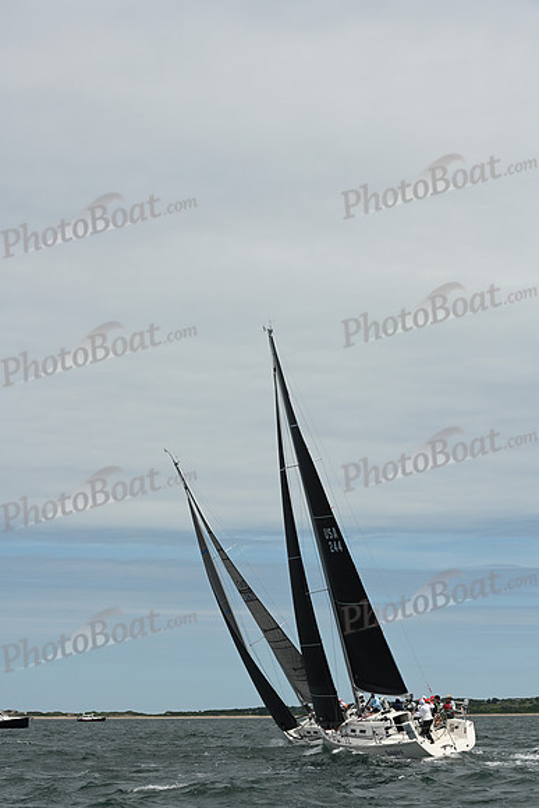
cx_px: 270
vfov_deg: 25.4
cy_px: 404
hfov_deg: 17.1
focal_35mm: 80
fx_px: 1795
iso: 320
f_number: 11
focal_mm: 80
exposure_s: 1/1000
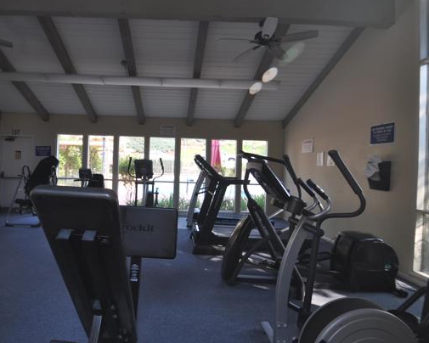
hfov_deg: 80.6
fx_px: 249
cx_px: 173
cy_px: 163
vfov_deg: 69.2
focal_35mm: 20
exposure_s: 1/100
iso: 200
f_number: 5
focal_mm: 11
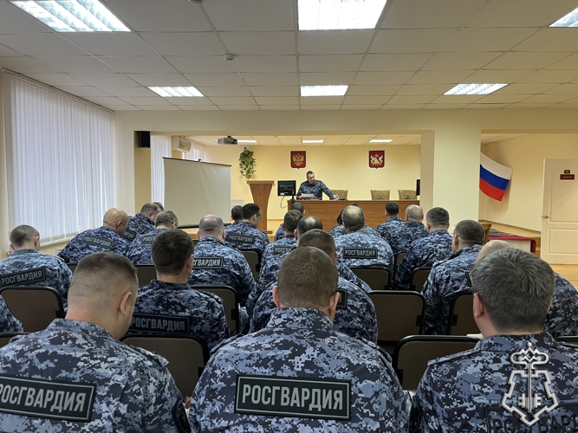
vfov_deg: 53.0
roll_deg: +0.1
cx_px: 289
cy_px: 216
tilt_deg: -3.8
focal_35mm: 26
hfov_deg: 67.3
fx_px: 434
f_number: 1.6
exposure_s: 1/50
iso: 125
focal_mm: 5.1
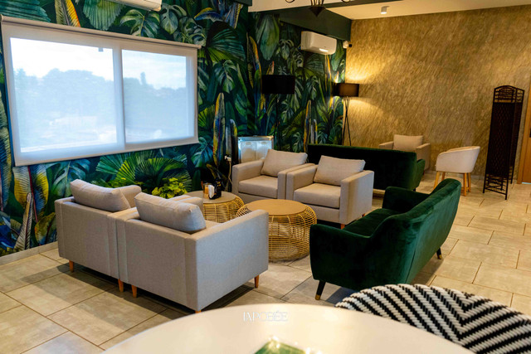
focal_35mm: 28
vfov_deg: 46.4
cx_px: 266
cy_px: 177
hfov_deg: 65.5
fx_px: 413
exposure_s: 1/50
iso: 2500
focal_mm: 28
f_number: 5
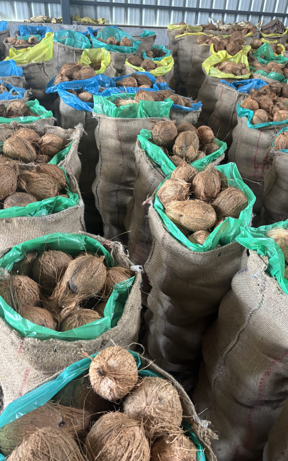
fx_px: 352
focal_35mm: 28
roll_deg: -5.3
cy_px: 228
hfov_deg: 44.4
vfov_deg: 66.5
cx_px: 162
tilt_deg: -34.6
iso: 320
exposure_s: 1/60
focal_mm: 5.96
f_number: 1.6
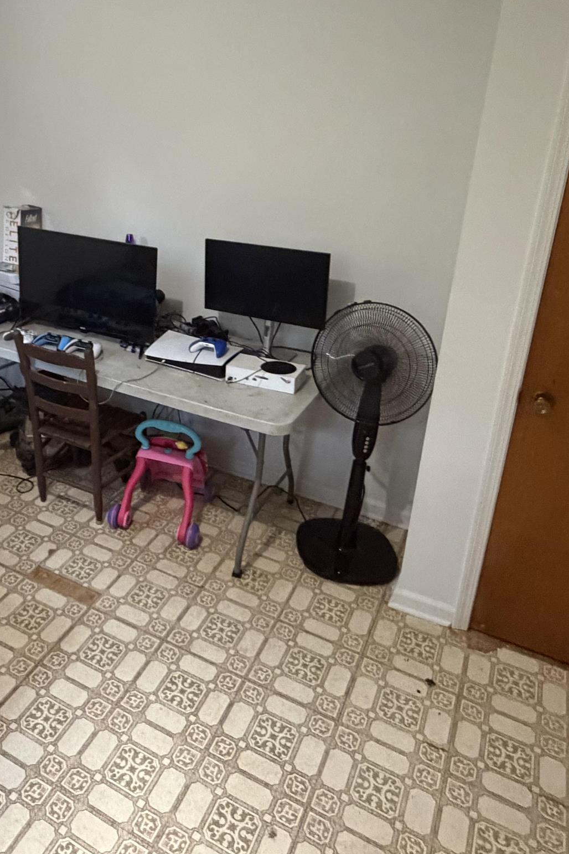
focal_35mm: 29
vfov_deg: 62.7
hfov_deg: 43.6
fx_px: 687
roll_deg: -1.1
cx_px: 146
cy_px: 317
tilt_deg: -18.6
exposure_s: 1/60
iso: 800
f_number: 2.2
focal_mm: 2.22
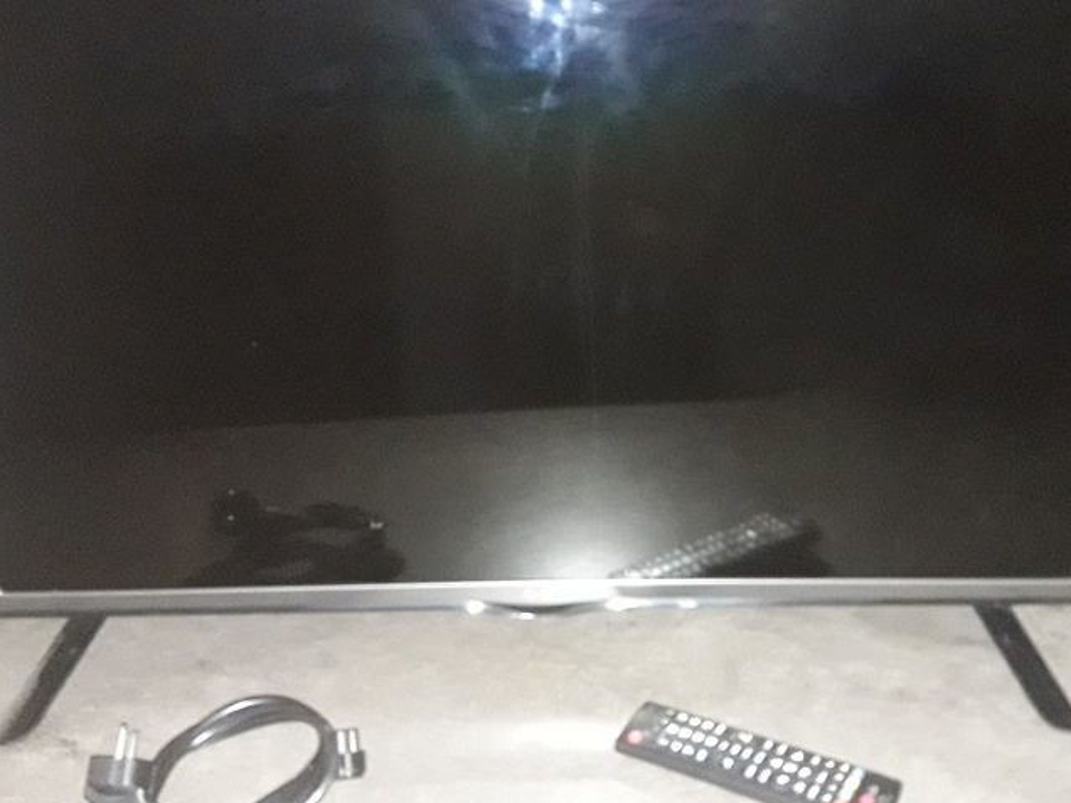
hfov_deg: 42.9
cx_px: 557
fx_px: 1361
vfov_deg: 32.9
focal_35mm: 44
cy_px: 389
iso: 800
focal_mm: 3.7
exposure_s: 1/17
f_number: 1.9
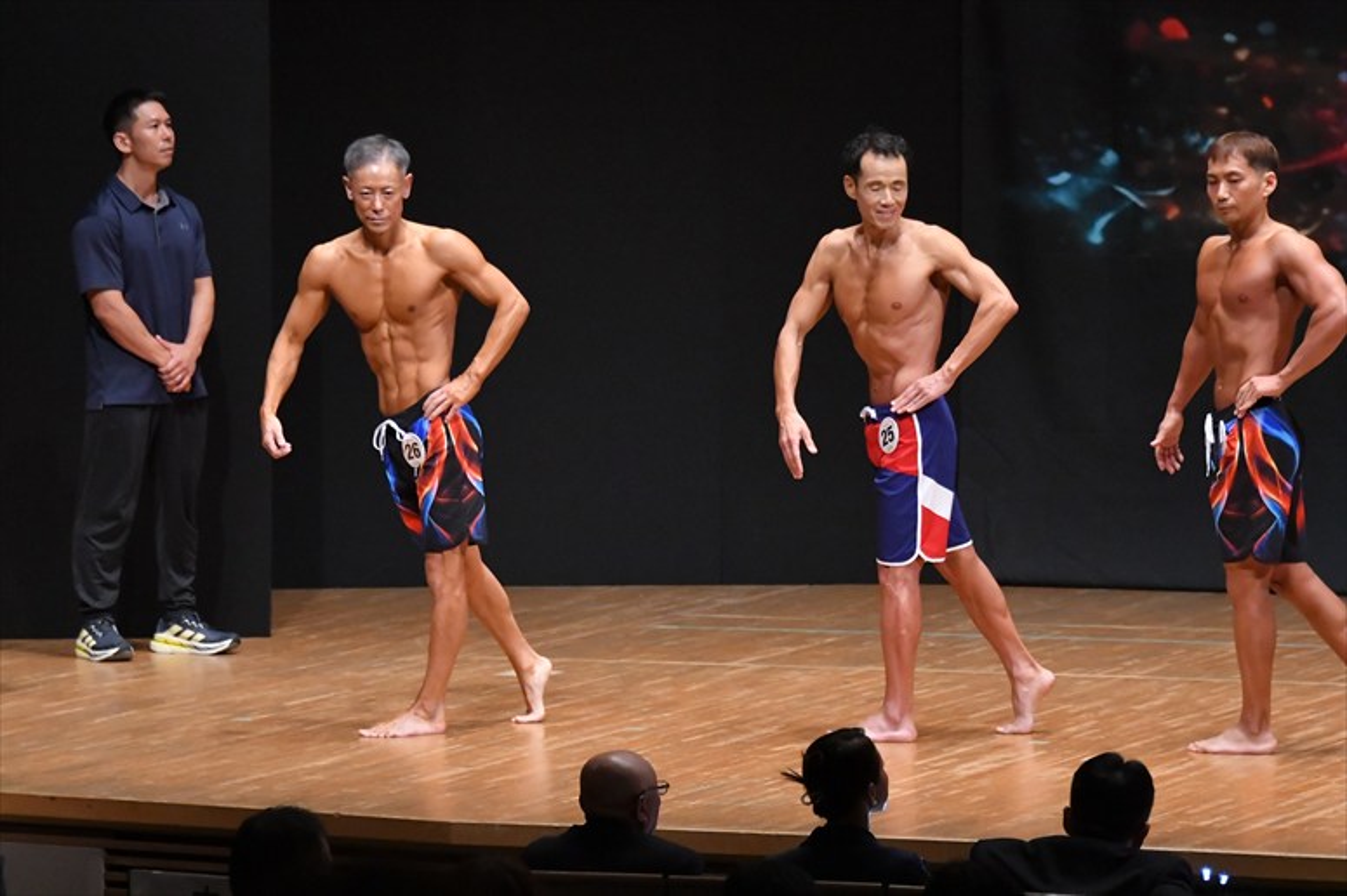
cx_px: 674
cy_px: 448
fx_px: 8415
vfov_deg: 6.1
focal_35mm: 225
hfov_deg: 9.2
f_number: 5.6
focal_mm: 150
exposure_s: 1/400
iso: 8000
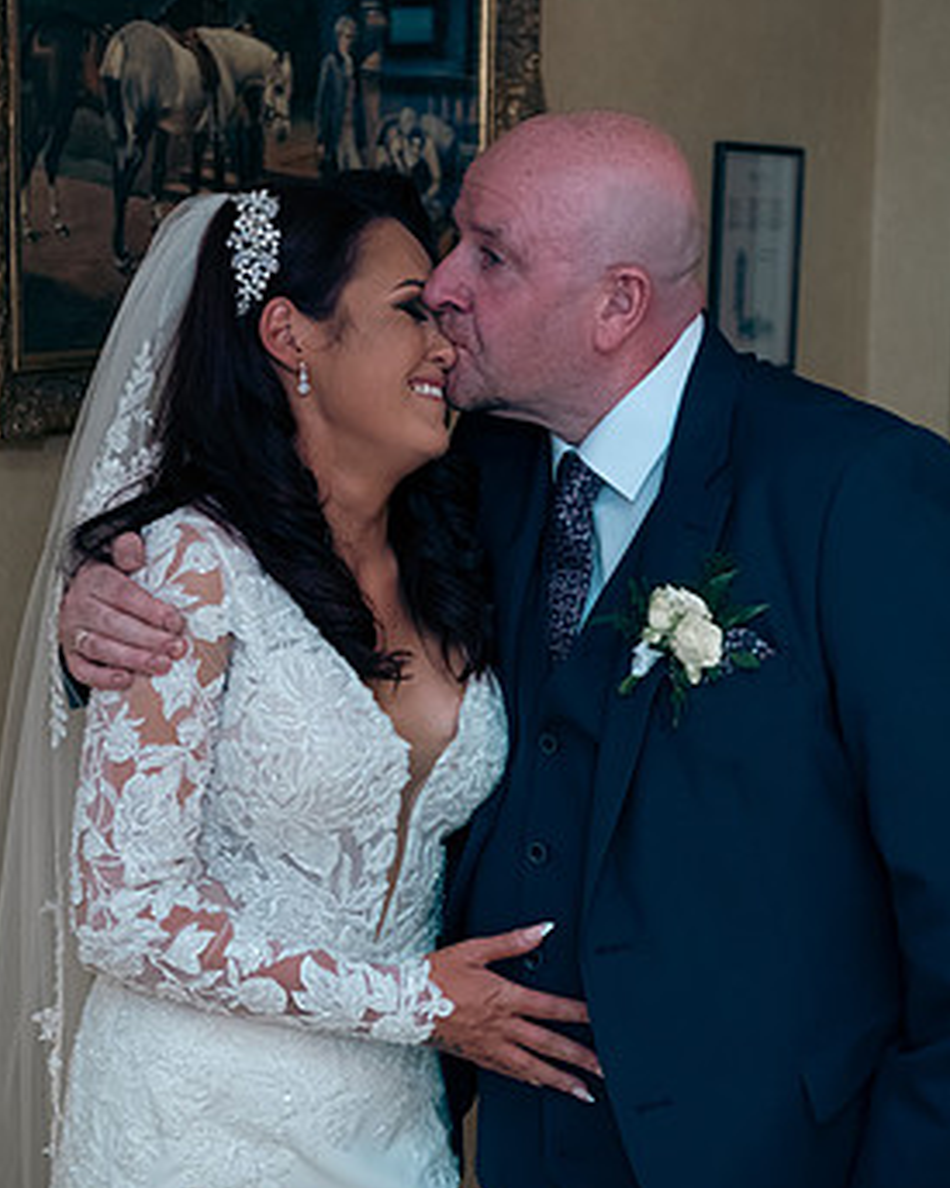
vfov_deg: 25.1
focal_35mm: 76
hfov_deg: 20.1
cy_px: 554
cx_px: 408
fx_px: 2672
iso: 640
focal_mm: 48
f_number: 3.5
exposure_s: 1/160
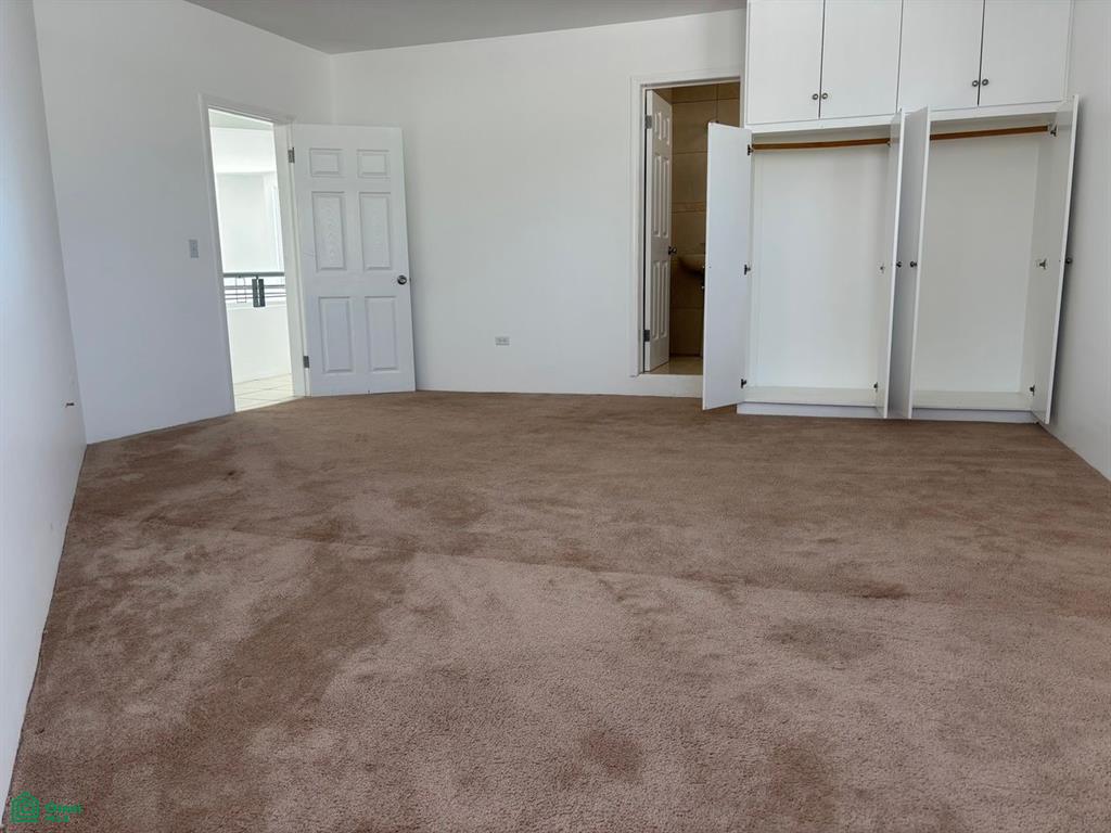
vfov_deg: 53.1
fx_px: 834
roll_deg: +1.2
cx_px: 556
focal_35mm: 26
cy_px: 416
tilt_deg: -10.9
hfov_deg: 67.3
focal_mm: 5.96
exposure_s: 1/285
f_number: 1.6
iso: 50
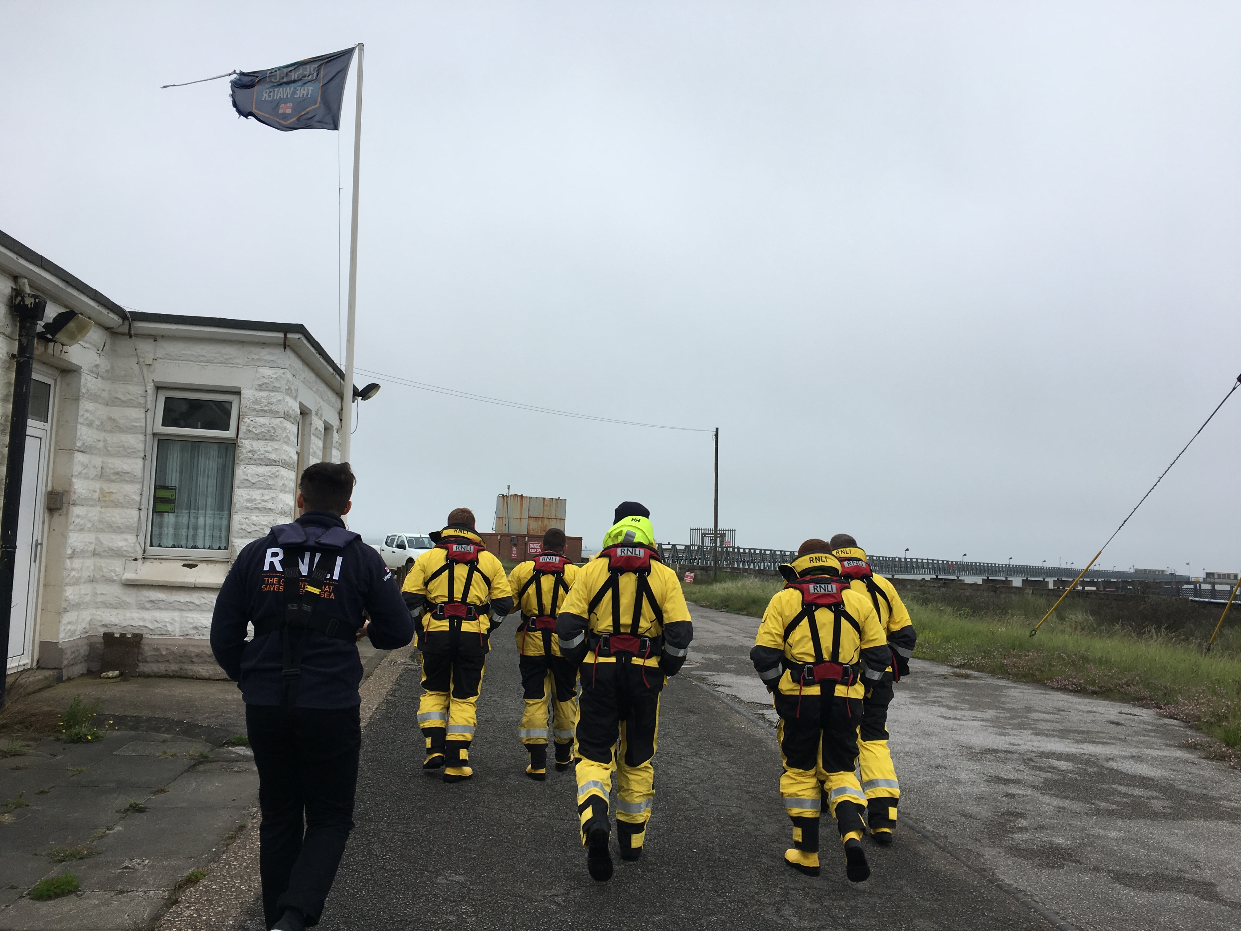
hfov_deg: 61.7
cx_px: 620
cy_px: 466
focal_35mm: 29
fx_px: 1040
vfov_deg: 48.2
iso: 25
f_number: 2.2
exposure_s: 1/836
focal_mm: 4.15
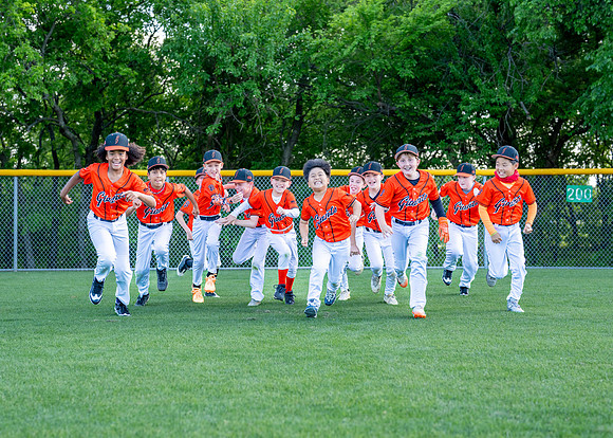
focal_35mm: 56
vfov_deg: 25.3
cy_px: 233
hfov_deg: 34.8
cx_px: 291
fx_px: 976
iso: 400
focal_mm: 50
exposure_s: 1/1000
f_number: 2.8
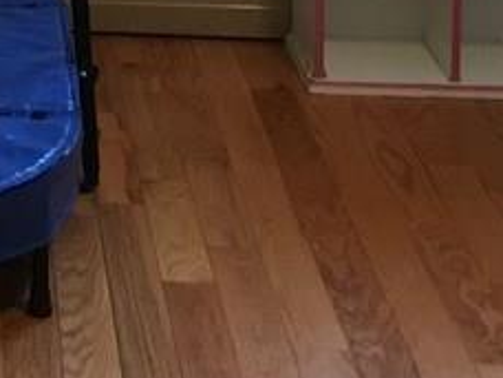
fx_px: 1889
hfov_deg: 14.1
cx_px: -285
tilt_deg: -6.7
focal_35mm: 130
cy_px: -382
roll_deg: +1.1
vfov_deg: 10.5
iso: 100
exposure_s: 1/15
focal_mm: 4.15
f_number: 2.2
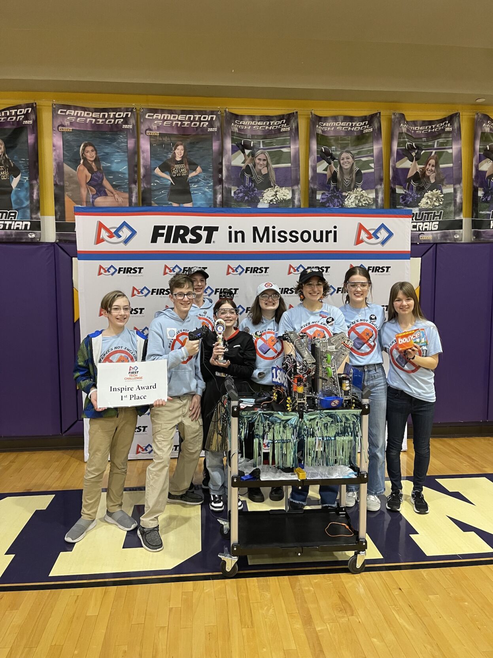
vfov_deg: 69.4
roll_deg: +0.3
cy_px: 329
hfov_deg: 54.9
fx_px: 475
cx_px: 246
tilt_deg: -4.8
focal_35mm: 25
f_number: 1.6
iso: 400
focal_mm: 5.1
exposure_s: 1/60
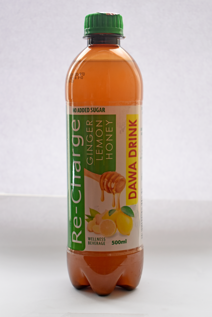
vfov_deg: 33.4
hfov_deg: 22.6
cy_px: 158
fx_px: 530
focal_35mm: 60
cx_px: 106
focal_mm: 40
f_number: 4.8
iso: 1000
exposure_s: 1/60
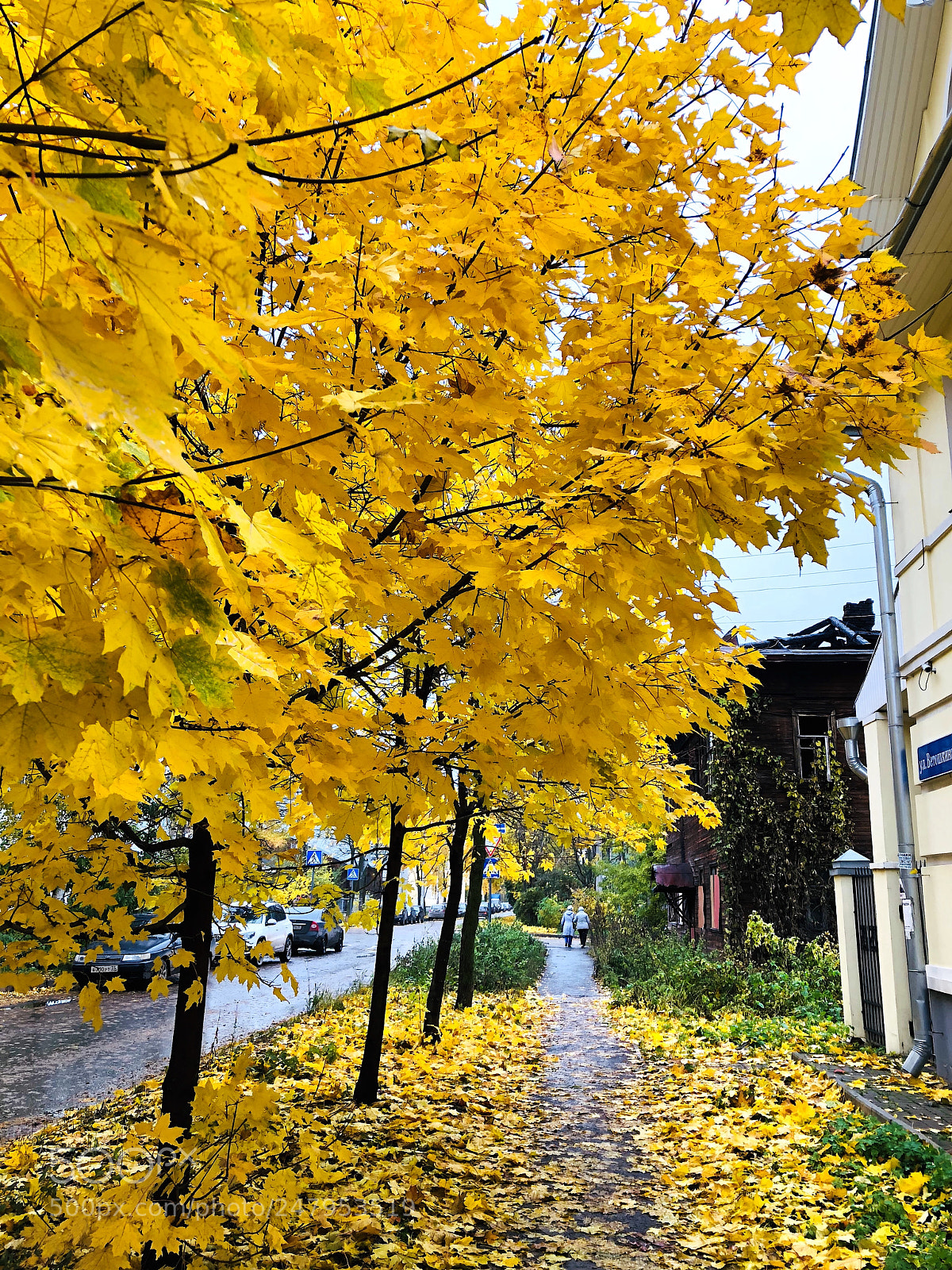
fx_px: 1063
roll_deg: -1.3
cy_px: 635
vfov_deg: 61.7
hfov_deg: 48.2
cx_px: 476
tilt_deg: +14.4
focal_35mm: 29
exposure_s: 1/100
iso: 50
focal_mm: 3.99
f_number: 1.8
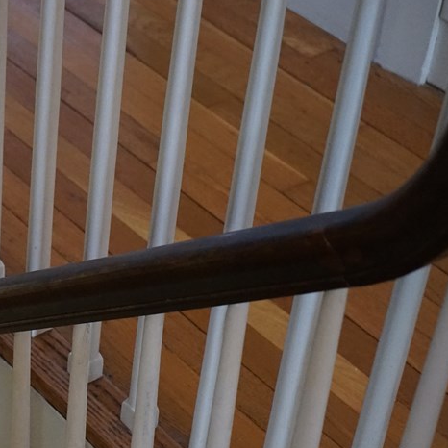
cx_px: -40
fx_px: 1450
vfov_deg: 17.5
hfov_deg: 17.0
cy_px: 322
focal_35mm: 99
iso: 5000
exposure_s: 1/160
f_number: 4.5
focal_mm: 50
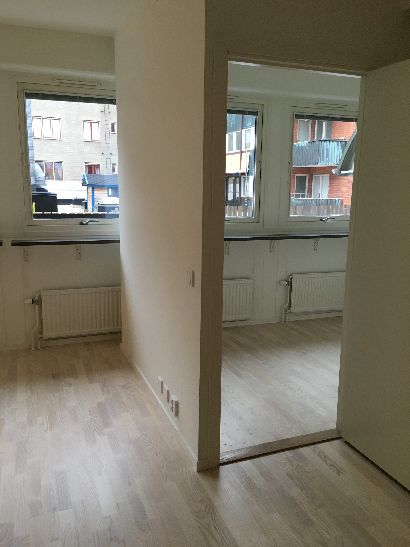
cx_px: 205
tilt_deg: -10.9
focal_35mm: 29
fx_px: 458
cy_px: 274
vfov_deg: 61.7
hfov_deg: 48.2
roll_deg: -0.5
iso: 64
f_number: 2.2
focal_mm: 4.15
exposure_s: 1/33
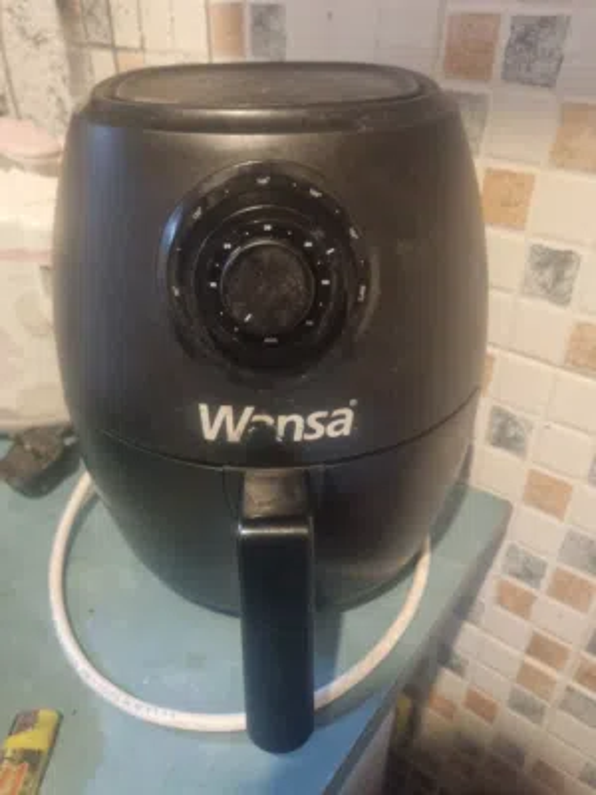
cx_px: 298
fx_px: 597
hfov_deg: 53.1
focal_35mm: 26
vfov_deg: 67.3
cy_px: 398
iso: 1250
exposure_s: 1/25
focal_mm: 5.4
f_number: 1.8
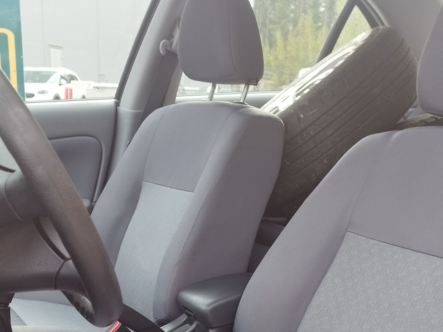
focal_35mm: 49
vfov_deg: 28.2
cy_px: 316
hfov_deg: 38.8
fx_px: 627
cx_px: 179
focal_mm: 5.89
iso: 100
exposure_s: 1/100
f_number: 1.89
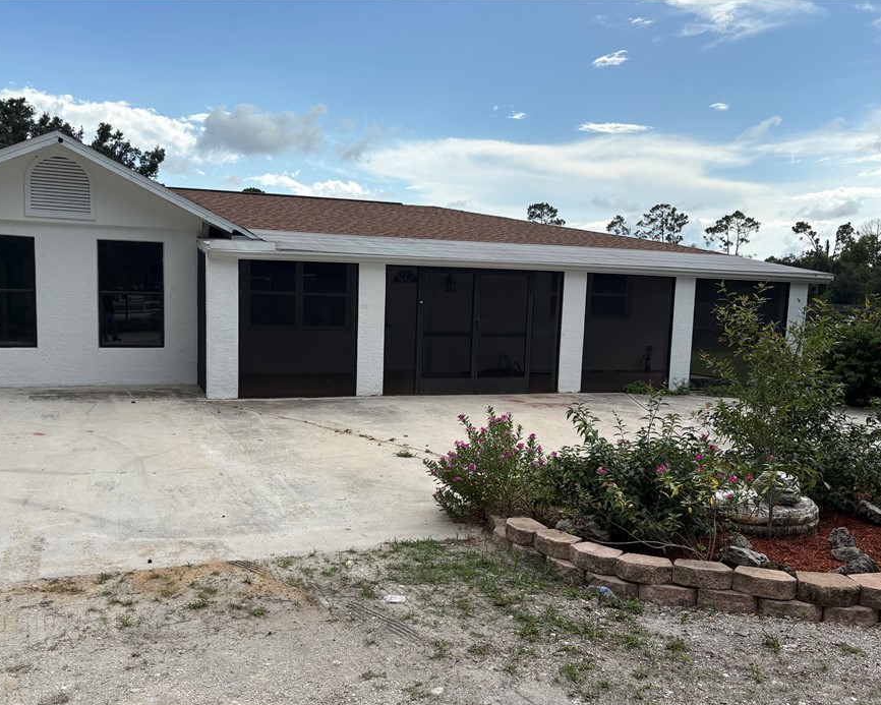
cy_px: 388
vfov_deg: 48.4
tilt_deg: -5.3
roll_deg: -0.9
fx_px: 782
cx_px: 384
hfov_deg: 58.6
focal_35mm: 30
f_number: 1.6
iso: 50
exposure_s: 1/3831
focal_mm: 5.96
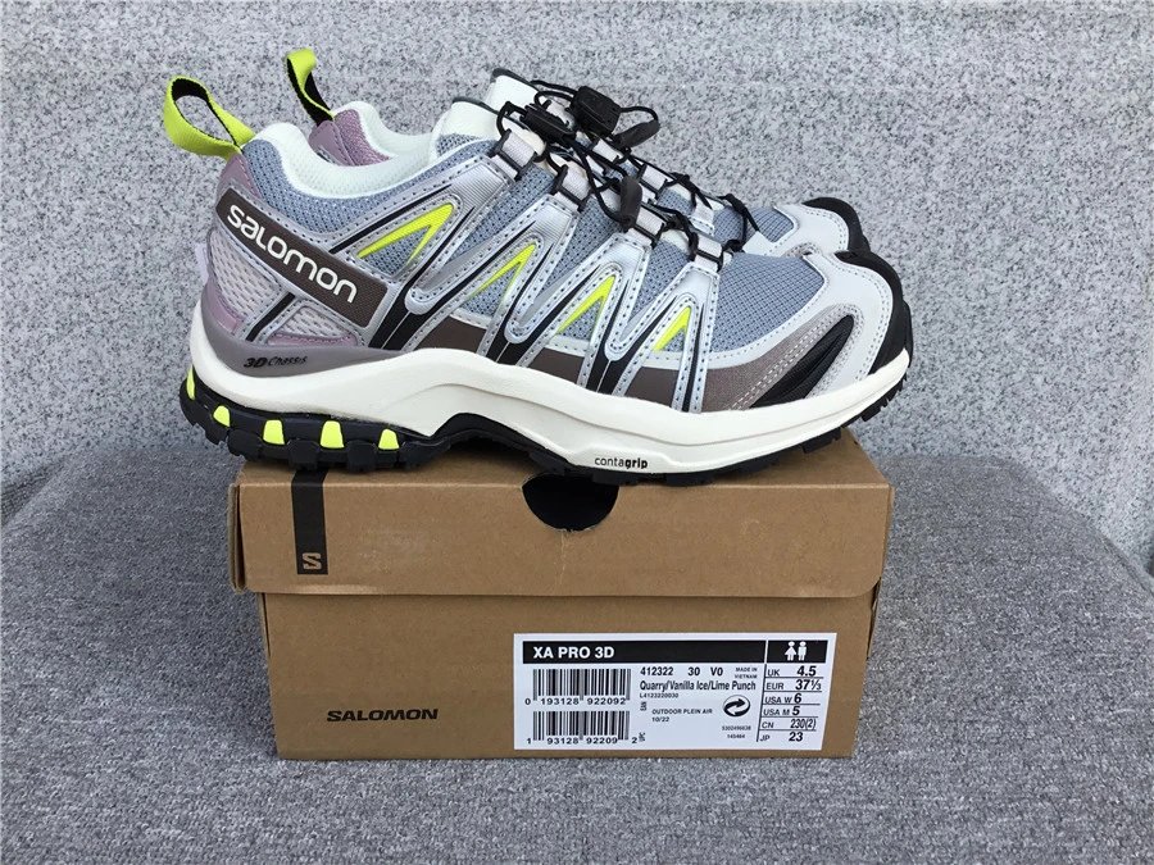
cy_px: 432
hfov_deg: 58.4
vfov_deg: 45.4
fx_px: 1033
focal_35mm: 31
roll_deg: -0.8
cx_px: 577
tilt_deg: -21.3
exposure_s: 1/403
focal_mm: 3.3
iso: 25
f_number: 2.4
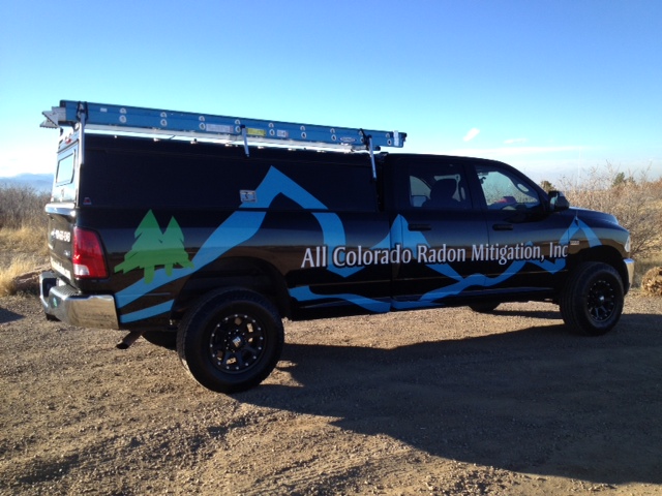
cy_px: 248
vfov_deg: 40.7
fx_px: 669
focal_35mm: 35
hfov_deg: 52.6
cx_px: 331
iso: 50
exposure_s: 1/665
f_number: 2.4
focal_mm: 4.28
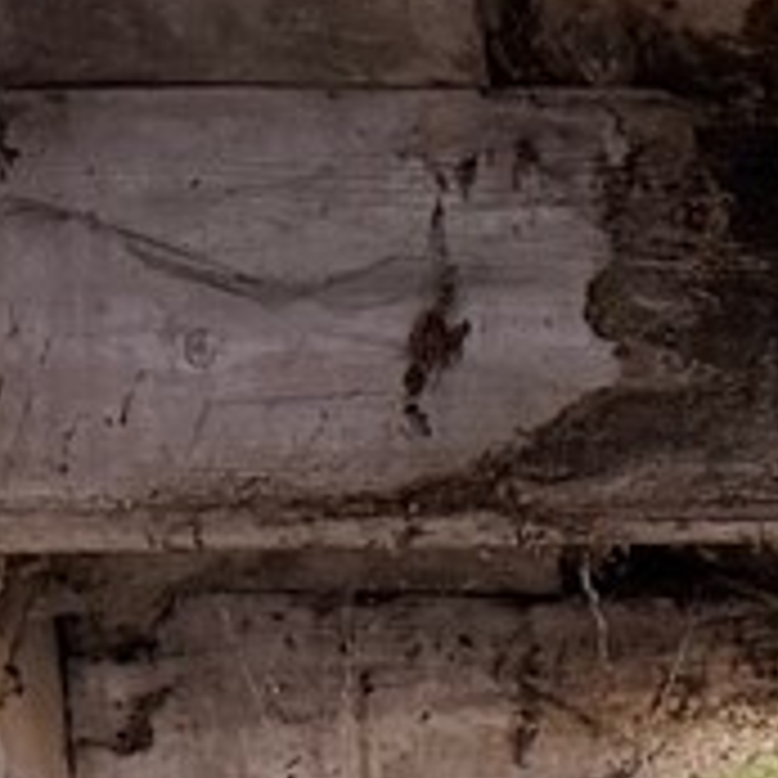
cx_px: 836
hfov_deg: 8.9
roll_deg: -0.5
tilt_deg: -8.7
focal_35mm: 196
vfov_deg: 7.6
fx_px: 4984
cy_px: 2491
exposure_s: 1/60
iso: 400
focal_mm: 6.76
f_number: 1.78
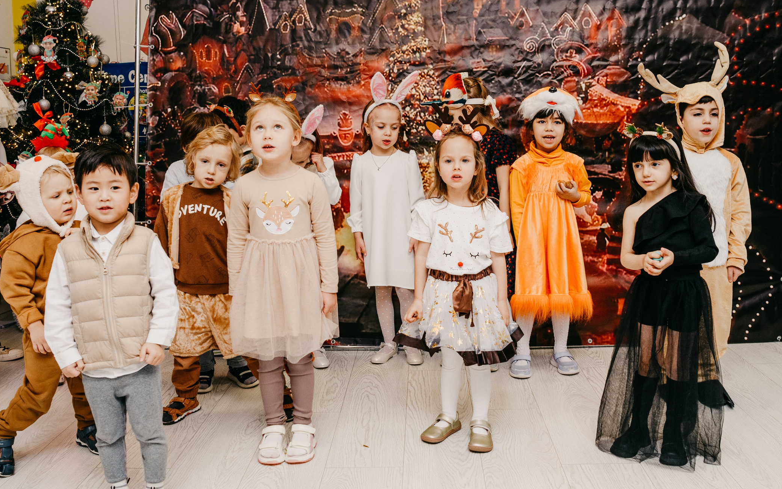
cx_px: 393
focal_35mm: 35
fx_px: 746
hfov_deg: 55.3
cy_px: 216
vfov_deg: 36.2
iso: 320
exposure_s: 1/160
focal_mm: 24
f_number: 4.5
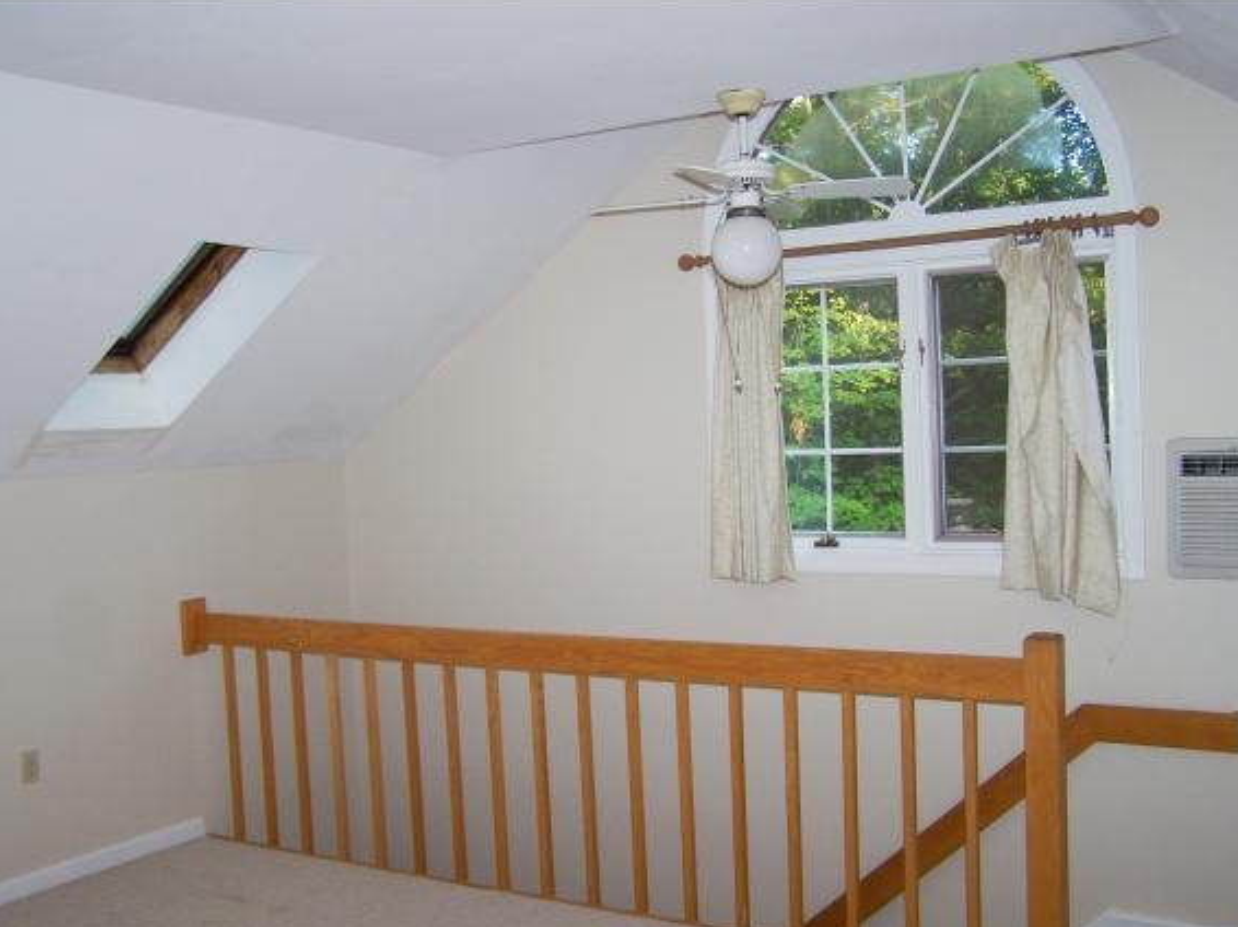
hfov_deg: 47.9
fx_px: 1394
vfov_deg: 36.8
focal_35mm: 39
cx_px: 630
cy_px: 470
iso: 80
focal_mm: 6.3
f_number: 2.8
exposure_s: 1/60
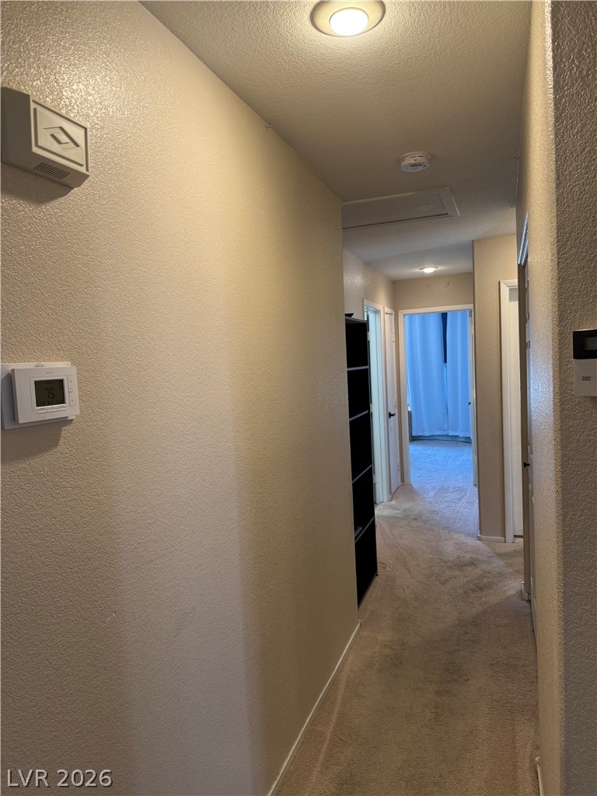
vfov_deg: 71.6
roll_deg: +2.2
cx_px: 298
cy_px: 398
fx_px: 552
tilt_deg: -3.7
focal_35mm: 24
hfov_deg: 56.8
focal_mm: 6.76
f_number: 1.78
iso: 125
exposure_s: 1/60
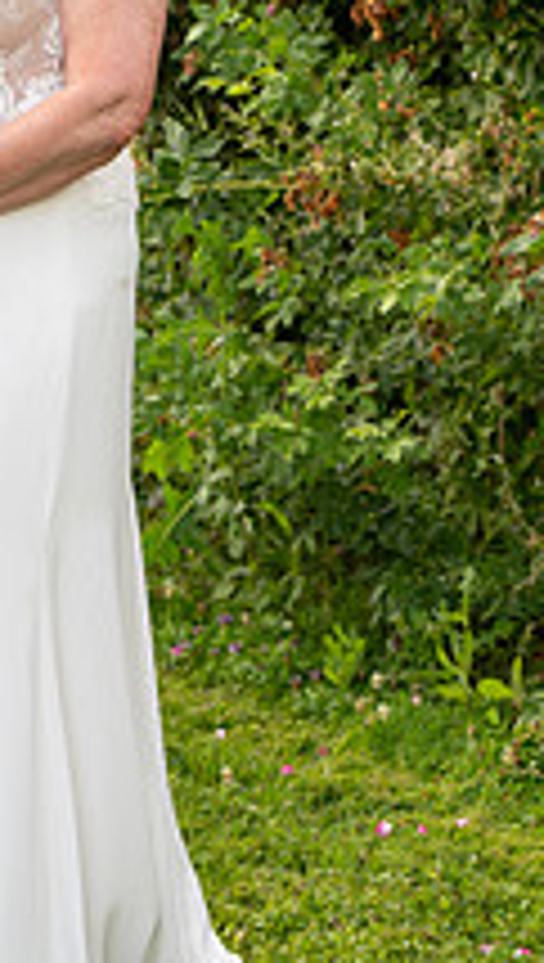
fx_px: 3934
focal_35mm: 154
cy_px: 162
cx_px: -18
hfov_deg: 7.9
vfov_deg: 13.9
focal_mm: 70
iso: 1000
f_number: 4.5
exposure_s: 1/320
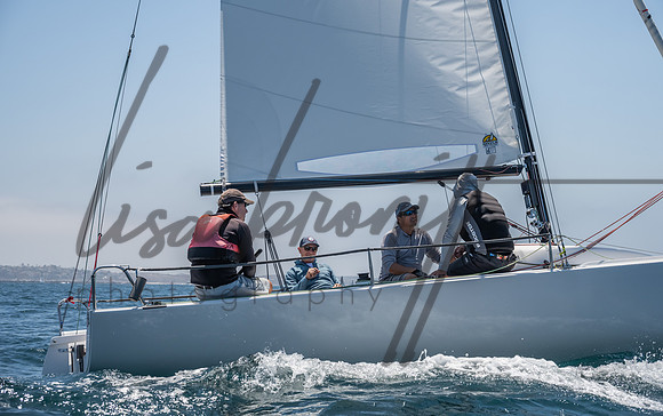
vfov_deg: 18.5
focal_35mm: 70
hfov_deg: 29.2
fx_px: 1274
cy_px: 181
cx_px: 339
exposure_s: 1/1000
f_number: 6.3
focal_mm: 65
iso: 400
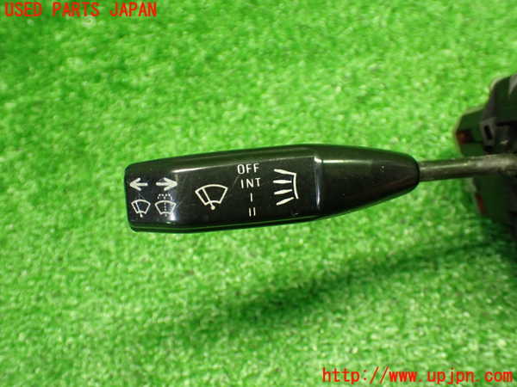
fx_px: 538
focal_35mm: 36
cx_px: 258
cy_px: 194
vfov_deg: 39.7
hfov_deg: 51.4
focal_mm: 6.37
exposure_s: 1/60
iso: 800
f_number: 2.5
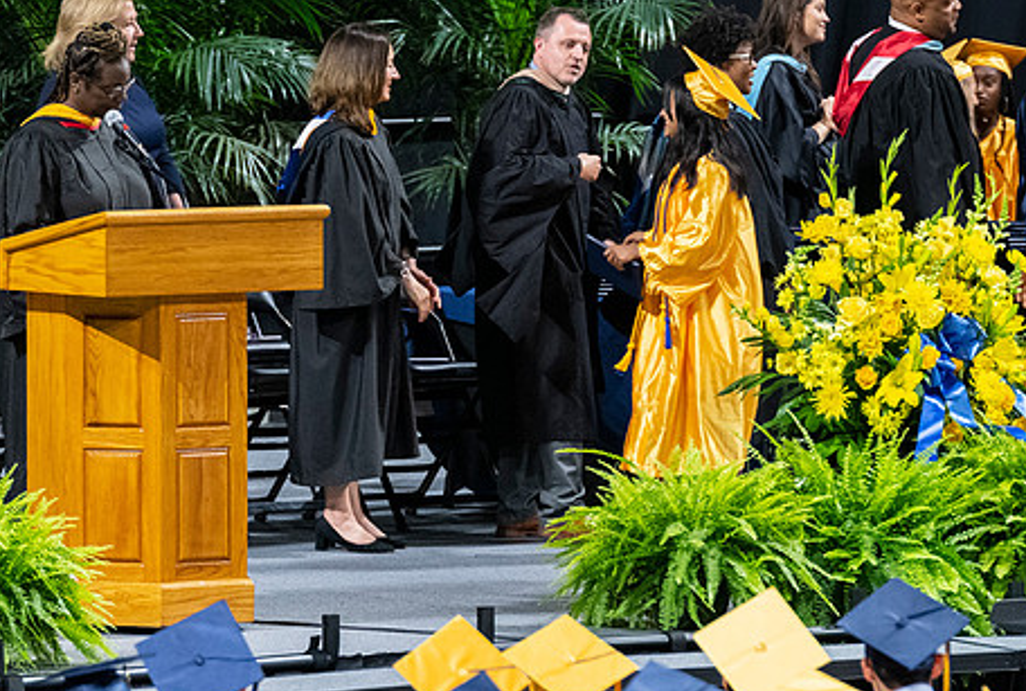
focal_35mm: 429
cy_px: 375
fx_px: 12263
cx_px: 683
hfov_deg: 4.8
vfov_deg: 3.2
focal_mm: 190
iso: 2000
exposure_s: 1/200
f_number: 4
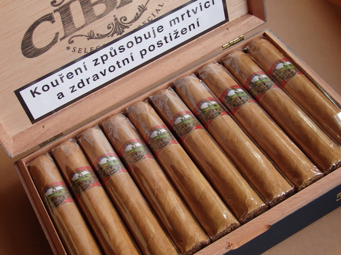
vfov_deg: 24.4
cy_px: 128
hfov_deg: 32.2
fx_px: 591
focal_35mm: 60
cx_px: 170
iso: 320
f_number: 4.2
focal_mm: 10.8
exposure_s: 1/60
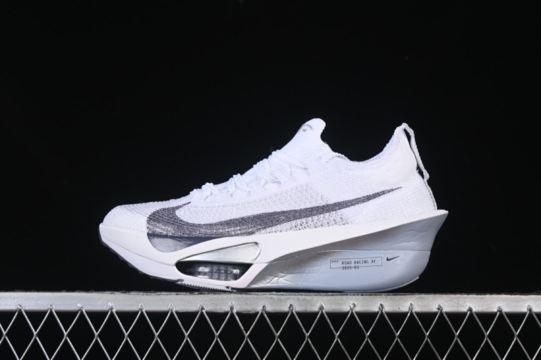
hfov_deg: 27.0
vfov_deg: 18.2
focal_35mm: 75
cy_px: 180
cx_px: 270
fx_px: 1127
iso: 160
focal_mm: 50
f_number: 8
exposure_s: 1/100
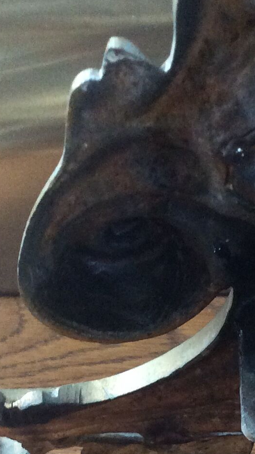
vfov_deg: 21.6
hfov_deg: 12.4
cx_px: 291
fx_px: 1154
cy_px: 429
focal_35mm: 96
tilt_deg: -54.2
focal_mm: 3.3
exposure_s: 1/25
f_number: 2.4
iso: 200
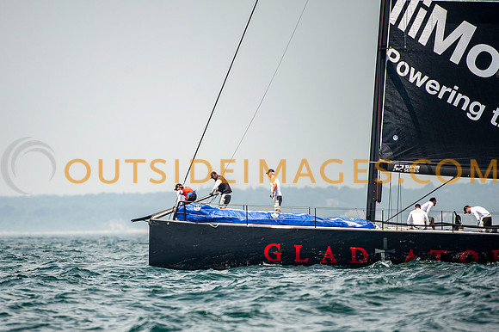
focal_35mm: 516
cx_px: 181
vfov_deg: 2.7
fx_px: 7146
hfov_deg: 4.0
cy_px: 204
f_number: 5
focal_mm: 400
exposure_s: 1/2500
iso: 400
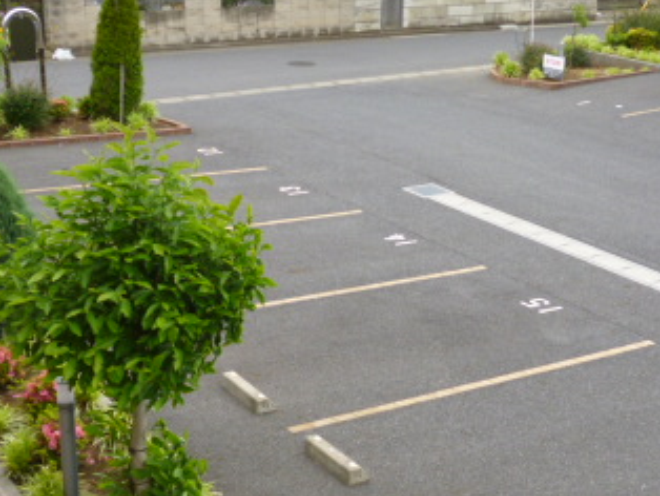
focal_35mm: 57
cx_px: 362
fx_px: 1088
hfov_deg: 33.7
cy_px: 313
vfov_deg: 25.6
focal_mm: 5
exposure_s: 1/320
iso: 100
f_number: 3.1
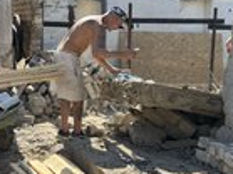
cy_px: 97
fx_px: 464
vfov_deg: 21.3
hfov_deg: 28.1
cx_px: 99
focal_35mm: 69
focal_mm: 6.86
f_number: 1.78
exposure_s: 1/2331
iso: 80
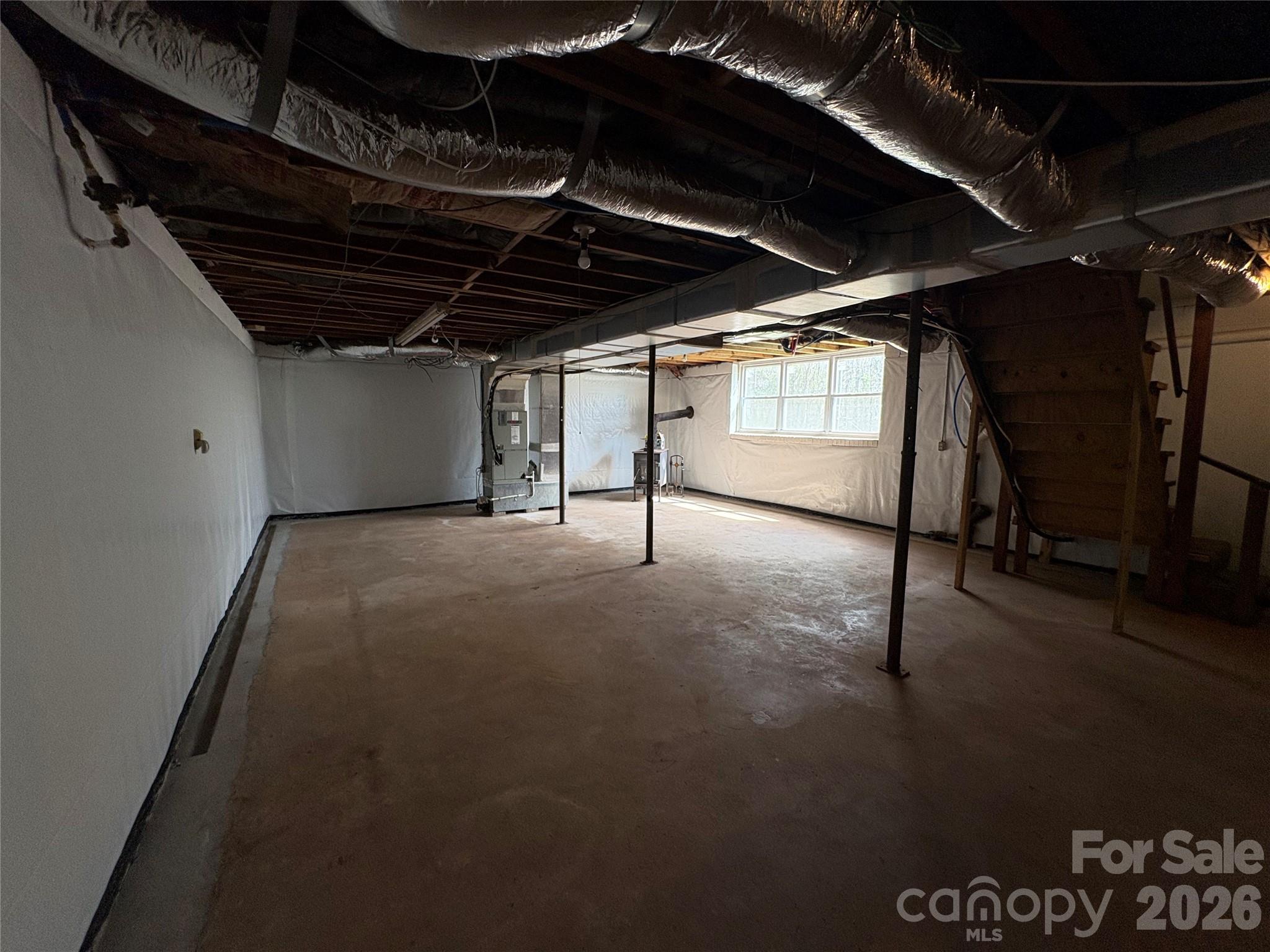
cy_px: 476
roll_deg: -0.3
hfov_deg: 102.1
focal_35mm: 14
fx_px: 514
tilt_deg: -7.1
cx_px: 635
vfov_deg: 85.7
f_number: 2.2
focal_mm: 2.22
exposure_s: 1/99
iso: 125
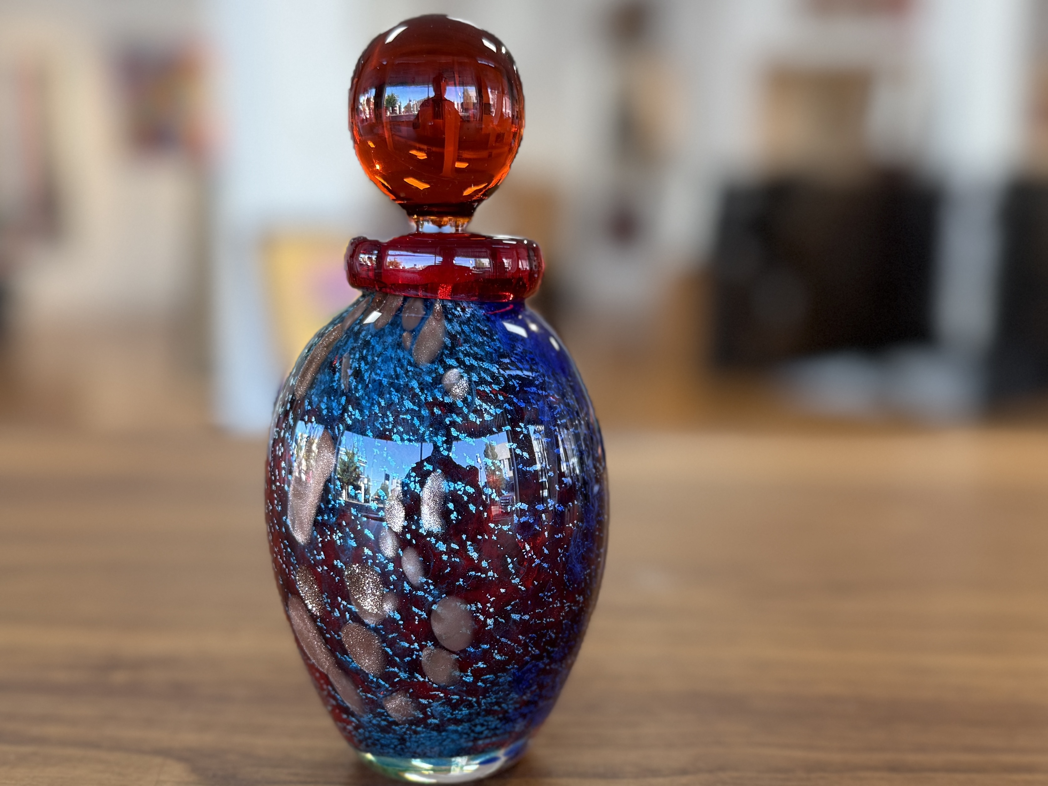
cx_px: 524
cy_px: 393
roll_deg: +0.1
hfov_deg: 71.6
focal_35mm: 24
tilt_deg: -13.1
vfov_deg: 56.8
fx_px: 727
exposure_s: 1/120
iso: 125
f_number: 1.78
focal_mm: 6.76
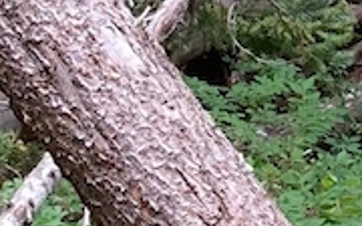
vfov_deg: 4.8
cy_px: -406
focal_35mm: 264
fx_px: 2601
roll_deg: +1.7
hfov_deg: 7.7
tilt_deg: -18.2
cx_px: 625
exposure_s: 1/121
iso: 50
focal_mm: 3.99
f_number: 1.8
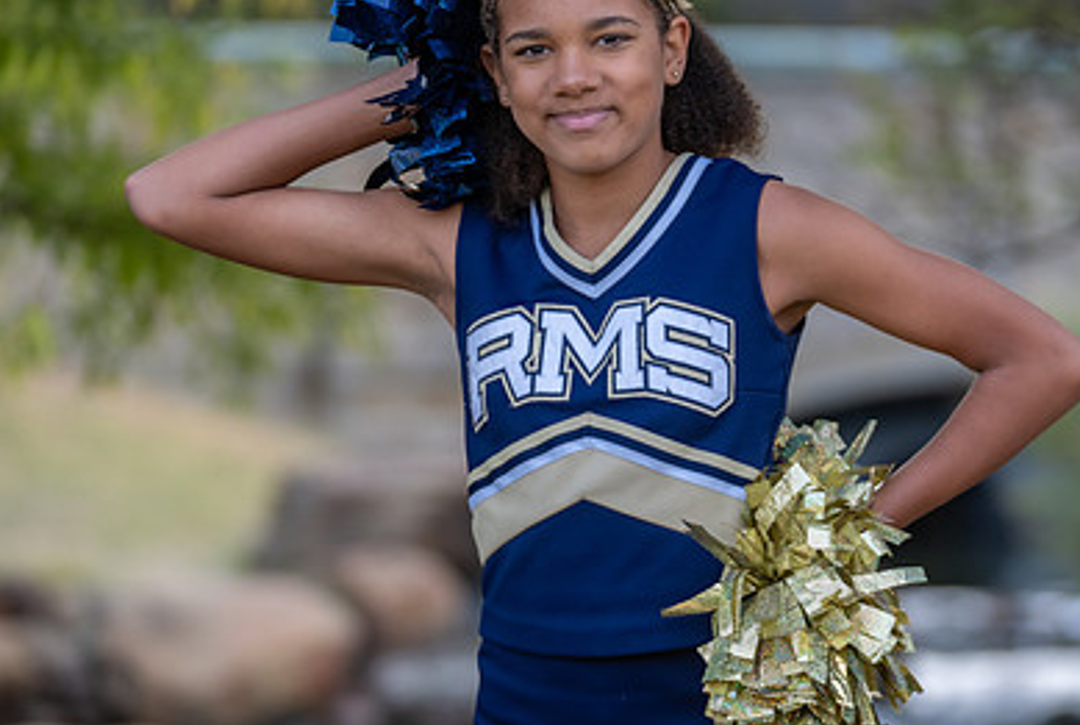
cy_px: 287
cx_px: 619
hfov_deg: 9.5
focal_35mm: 217
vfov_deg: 6.4
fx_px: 6522
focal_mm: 127
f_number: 2.8
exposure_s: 1/320
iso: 160
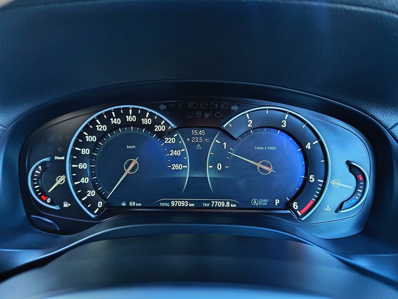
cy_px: 150
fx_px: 276
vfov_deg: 56.8
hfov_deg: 71.6
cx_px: 199
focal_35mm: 24
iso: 3320
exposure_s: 1/24
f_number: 1.75
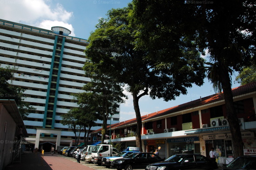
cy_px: 85
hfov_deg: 67.5
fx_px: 192
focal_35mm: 27
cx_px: 128
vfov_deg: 47.8
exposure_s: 1/400
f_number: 11
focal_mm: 18
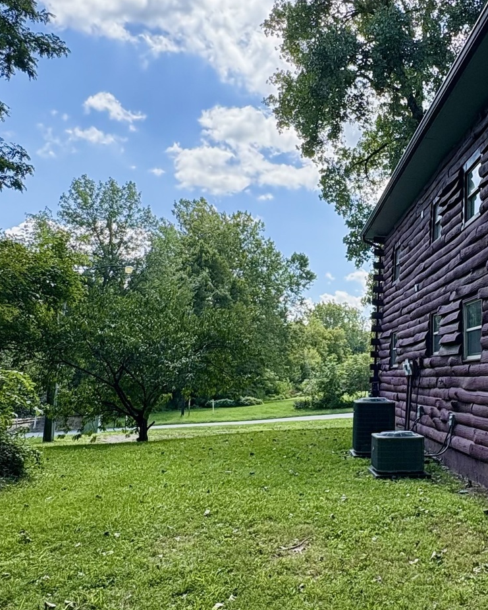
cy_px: 271
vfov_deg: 52.7
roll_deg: -1.8
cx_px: 396
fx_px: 614
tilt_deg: +11.0
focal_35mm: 34
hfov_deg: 41.3
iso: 64
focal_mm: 2.22
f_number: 2.2
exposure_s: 1/771
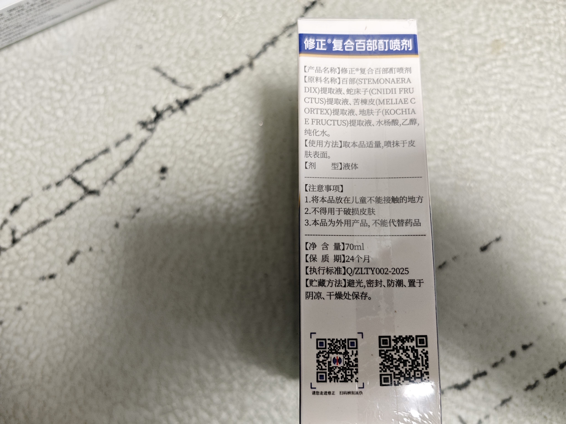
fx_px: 376
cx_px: 283
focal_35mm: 23
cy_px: 212
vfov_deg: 58.9
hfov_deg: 73.9
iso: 320
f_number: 1.62
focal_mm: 6.55
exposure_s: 1/57.9
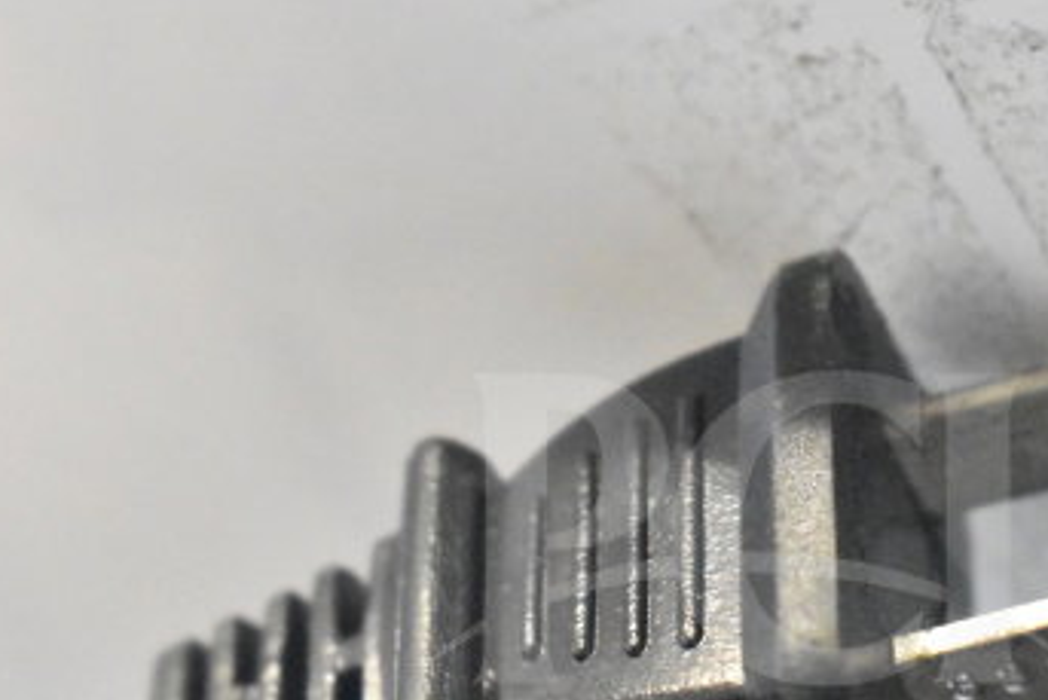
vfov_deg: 9.3
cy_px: 616
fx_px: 4278
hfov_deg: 13.9
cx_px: 746
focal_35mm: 147
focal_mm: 55
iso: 20000
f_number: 5.6
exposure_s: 1/100
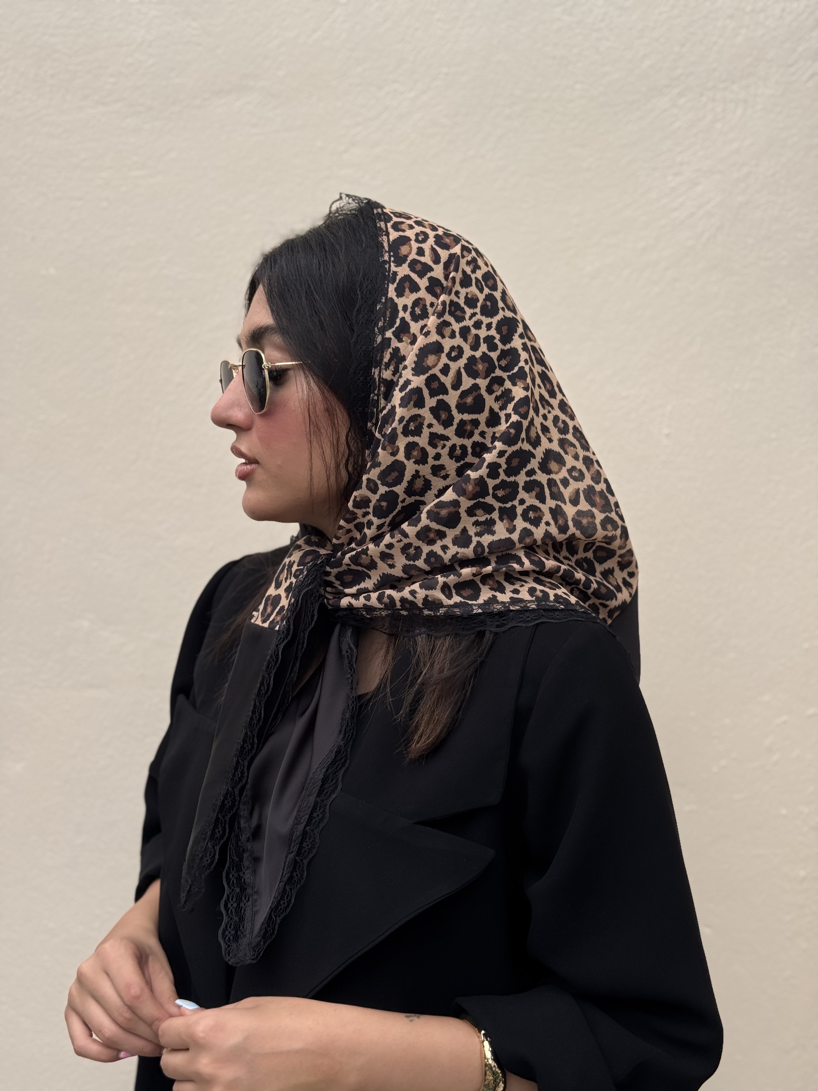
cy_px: 546
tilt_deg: -5.4
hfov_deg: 30.3
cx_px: 409
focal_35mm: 48
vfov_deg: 39.7
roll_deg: -0.5
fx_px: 1512
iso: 64
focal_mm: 6.76
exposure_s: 1/980
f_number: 1.78
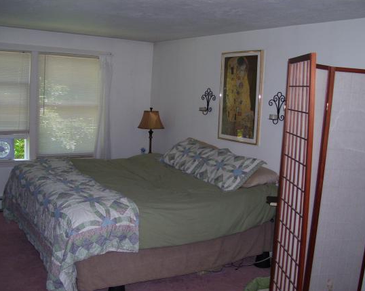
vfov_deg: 38.2
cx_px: 183
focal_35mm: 39
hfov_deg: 46.9
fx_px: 421
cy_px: 144
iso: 125
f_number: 2.7
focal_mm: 6
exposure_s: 1/60
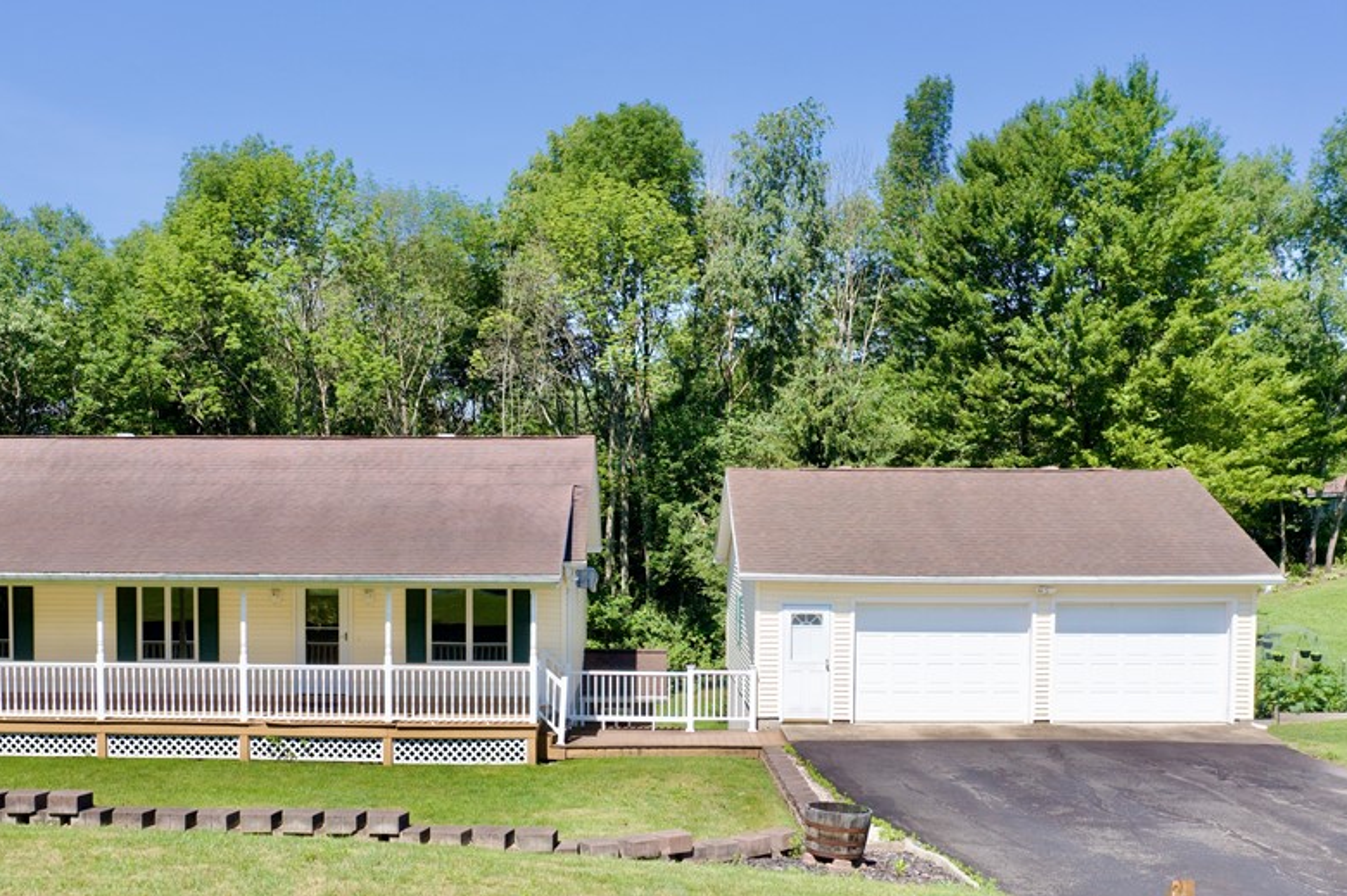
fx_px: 1458
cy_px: 583
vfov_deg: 33.9
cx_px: 617
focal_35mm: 39
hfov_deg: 49.5
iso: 100
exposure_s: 1/800
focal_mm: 10.26
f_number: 4
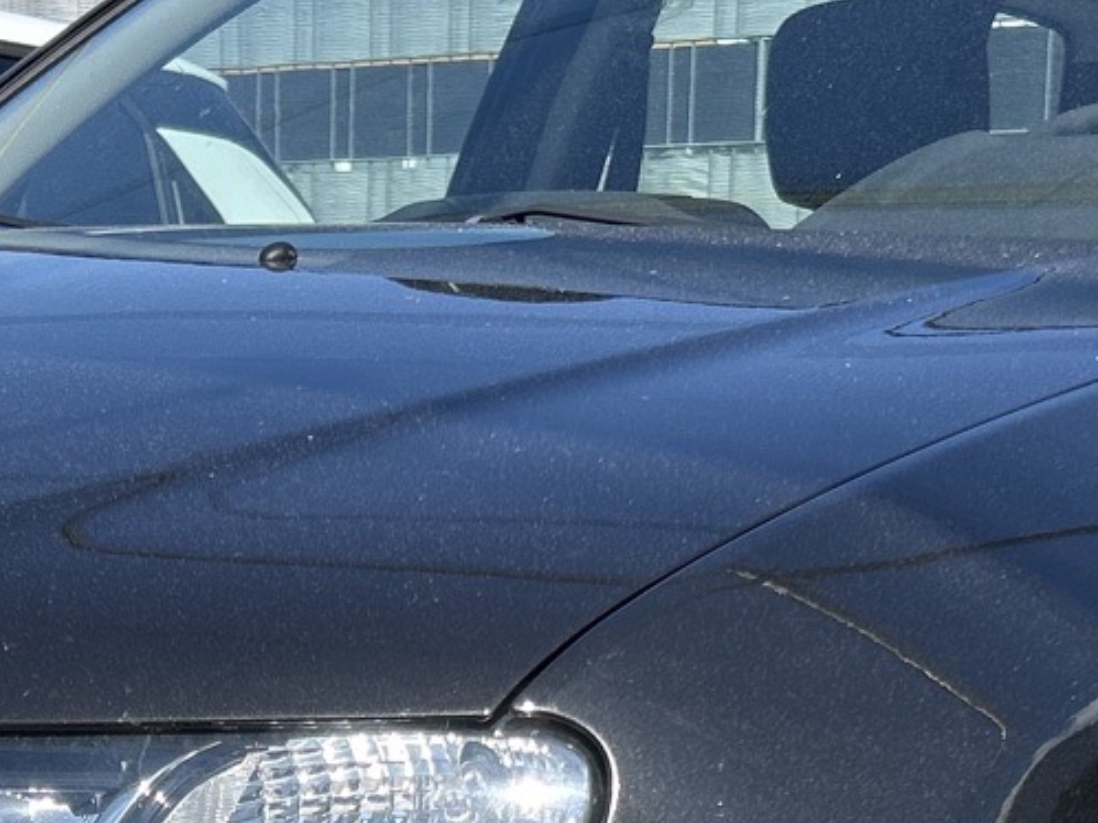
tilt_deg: -11.9
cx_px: 381
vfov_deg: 14.3
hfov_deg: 19.6
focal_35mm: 100
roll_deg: -1.1
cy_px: 1021
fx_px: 3171
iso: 50
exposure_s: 1/1597
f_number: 1.5
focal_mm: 5.7
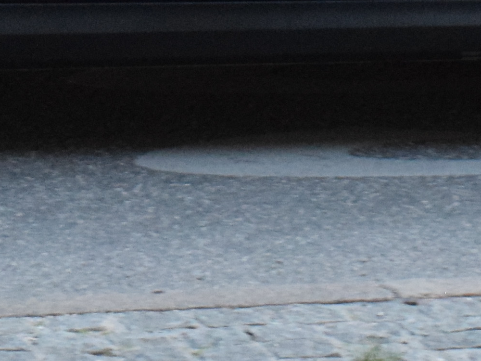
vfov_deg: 5.3
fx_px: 3849
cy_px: -257
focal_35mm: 277
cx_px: -2
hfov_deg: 7.1
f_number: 4.5
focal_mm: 32
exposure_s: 1/30
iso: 3200
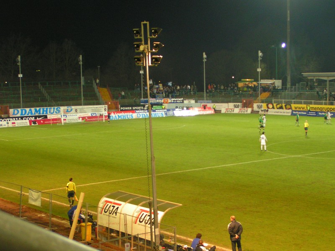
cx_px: 168
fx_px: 658
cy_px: 126
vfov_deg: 21.6
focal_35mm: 68
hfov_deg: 28.6
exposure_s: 1/25
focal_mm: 10.5
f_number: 3.2
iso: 200
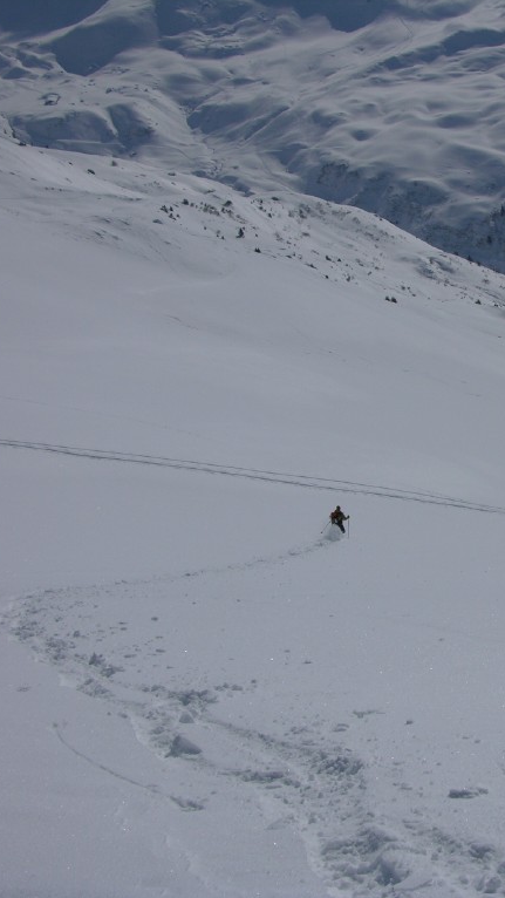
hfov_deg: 22.6
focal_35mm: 51
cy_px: 449
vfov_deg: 40.6
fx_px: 1214
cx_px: 507
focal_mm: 8.9
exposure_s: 1/933
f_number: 8
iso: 50
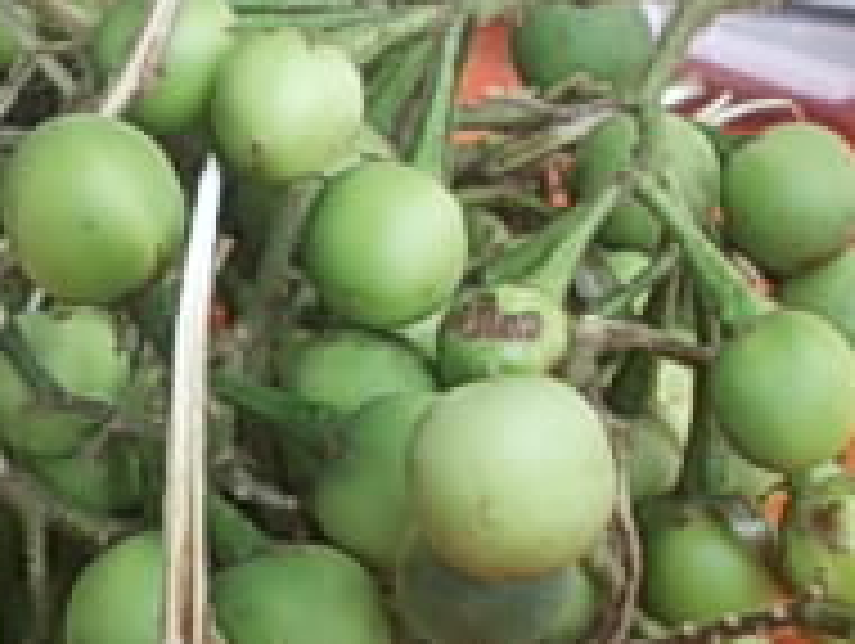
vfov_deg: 6.2
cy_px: 243
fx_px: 5911
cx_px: -72
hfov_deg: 8.2
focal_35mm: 239
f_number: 4.3
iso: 140
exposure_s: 1/60
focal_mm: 10
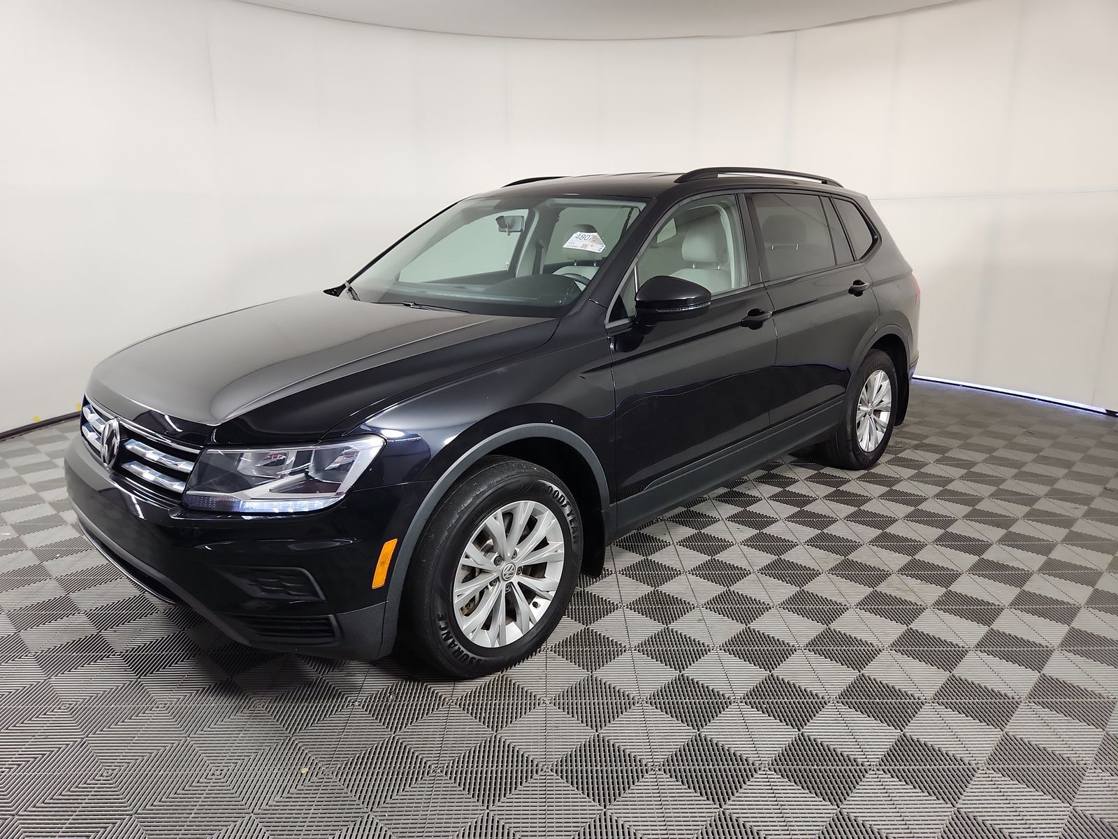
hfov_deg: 73.9
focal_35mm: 23
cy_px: 420
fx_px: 743
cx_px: 559
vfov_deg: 58.9
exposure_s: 1/119
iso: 89
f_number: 1.8
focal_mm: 5.4
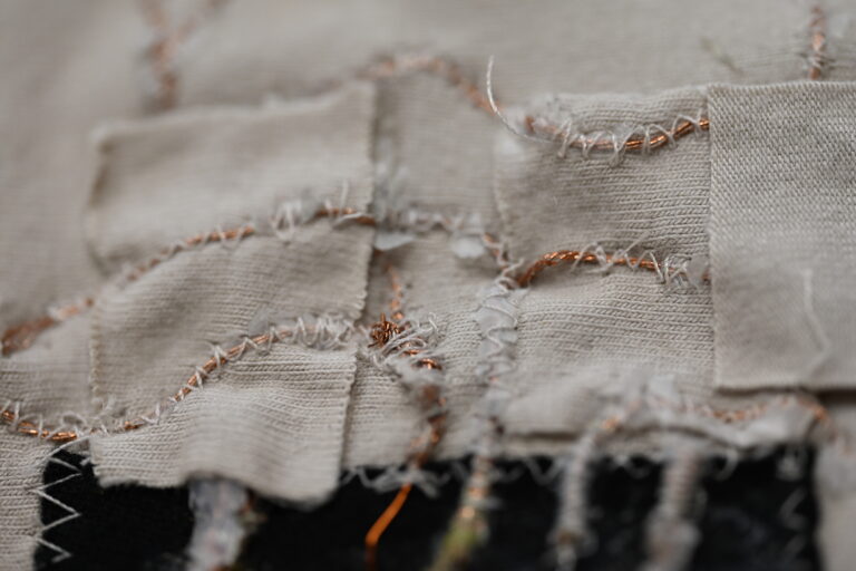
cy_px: 286
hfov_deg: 19.5
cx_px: 428
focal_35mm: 105
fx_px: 2496
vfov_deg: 13.0
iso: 800
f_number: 4
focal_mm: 105
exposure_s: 1/250
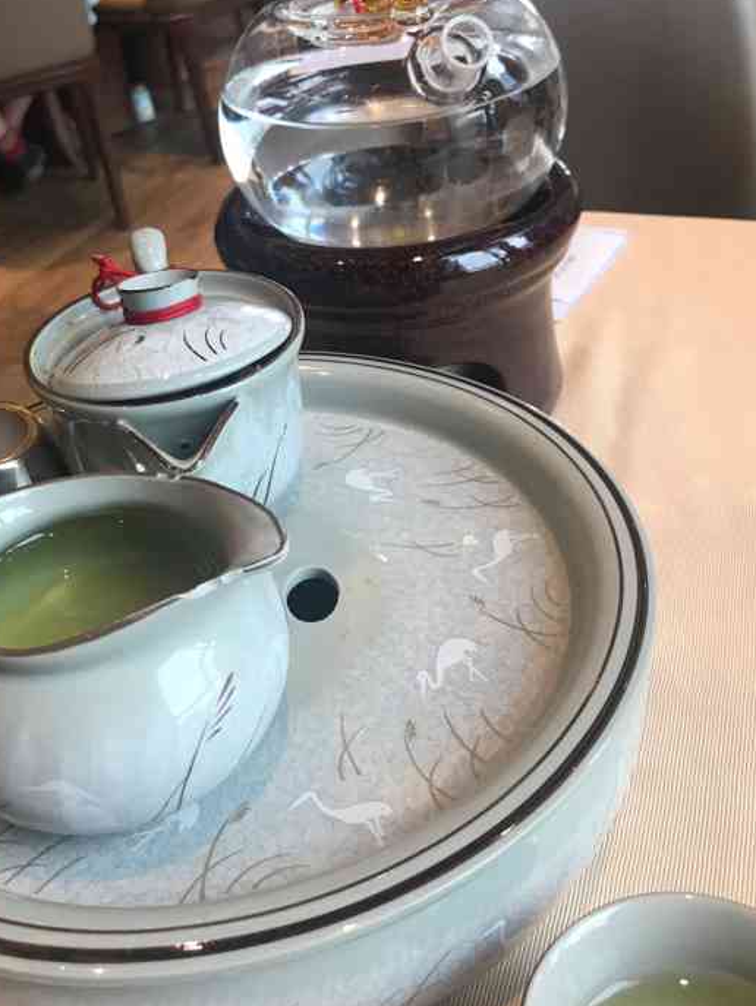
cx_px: 308
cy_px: 439
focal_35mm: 38
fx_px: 1106
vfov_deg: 48.8
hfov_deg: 37.6
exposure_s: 1/33
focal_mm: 3.99
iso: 25
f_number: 1.8
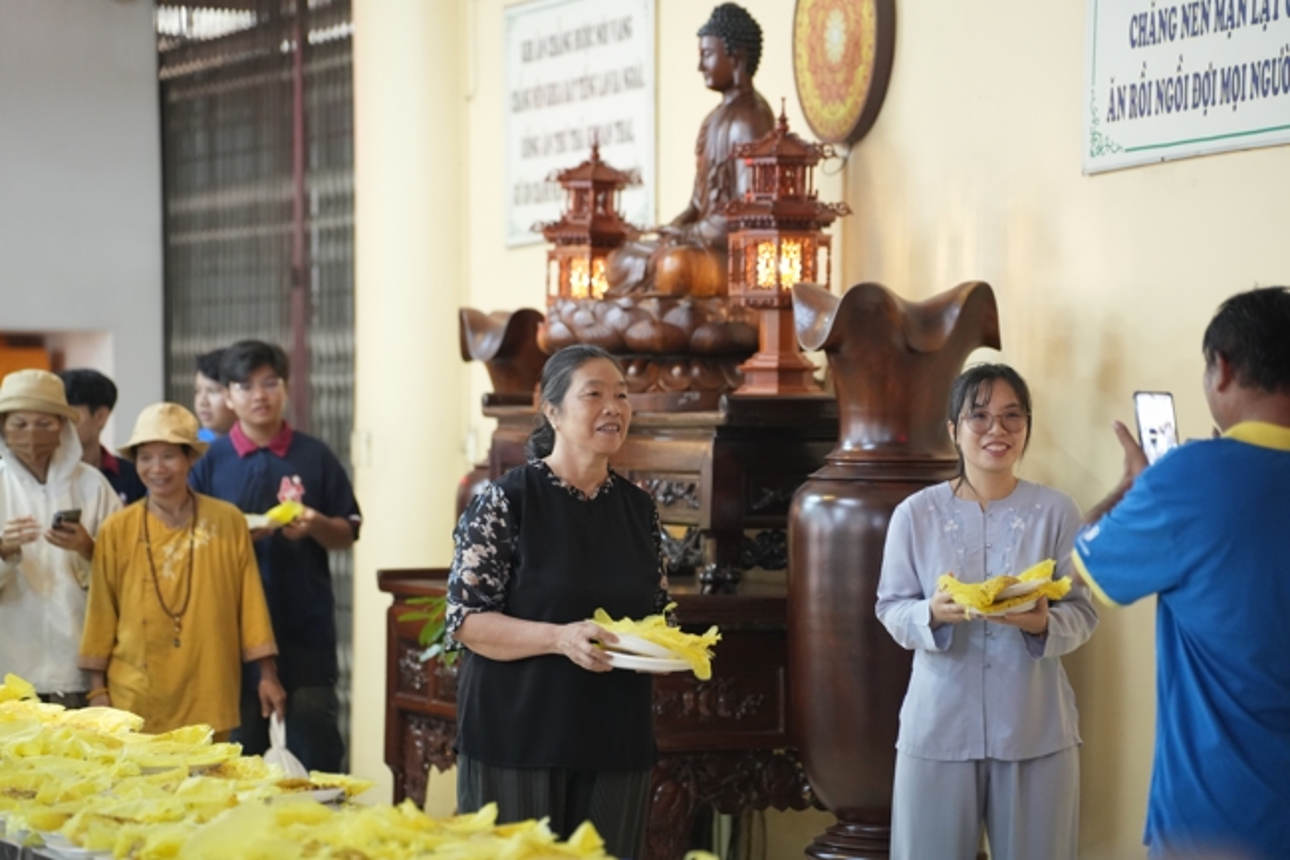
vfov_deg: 11.5
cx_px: 645
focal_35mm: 119
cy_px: 430
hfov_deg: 17.2
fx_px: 4263
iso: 4000
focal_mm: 119
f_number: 2.8
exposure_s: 1/100
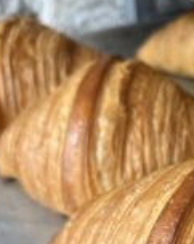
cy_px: 222
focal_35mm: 67
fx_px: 482
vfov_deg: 27.3
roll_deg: +2.6
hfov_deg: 21.4
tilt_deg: -37.7
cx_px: 221
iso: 500
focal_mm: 5.7
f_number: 1.5
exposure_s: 1/60
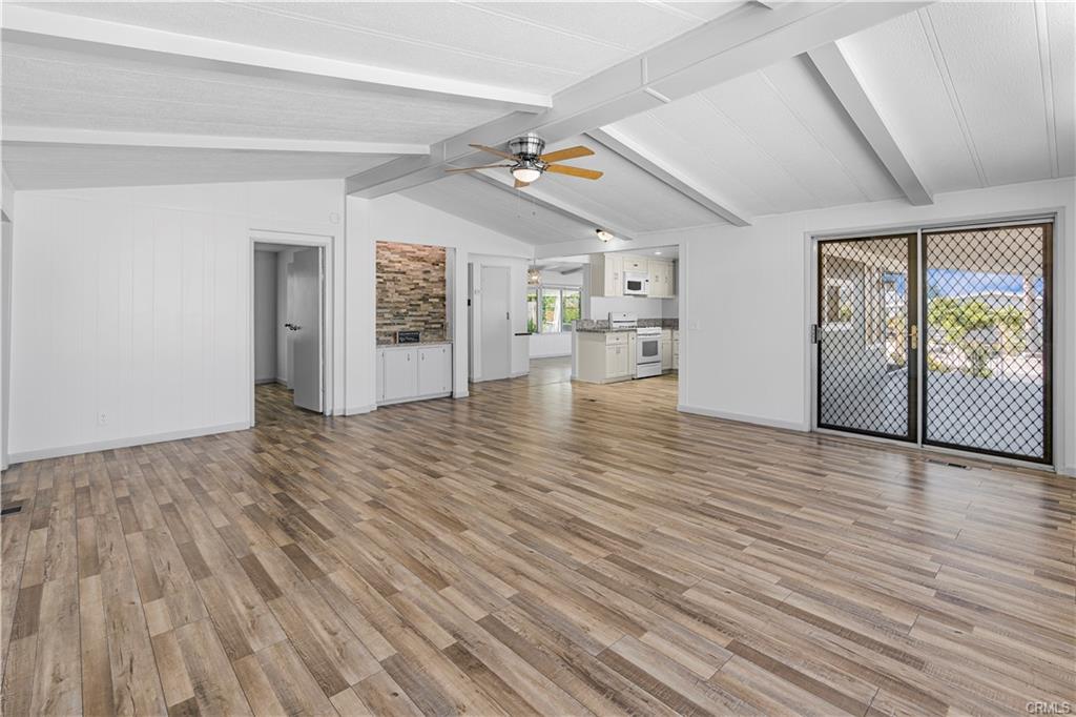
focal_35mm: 16
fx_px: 478
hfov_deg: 96.8
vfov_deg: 73.7
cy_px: 358
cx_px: 538
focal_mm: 16
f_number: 9
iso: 100
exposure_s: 1/2.5
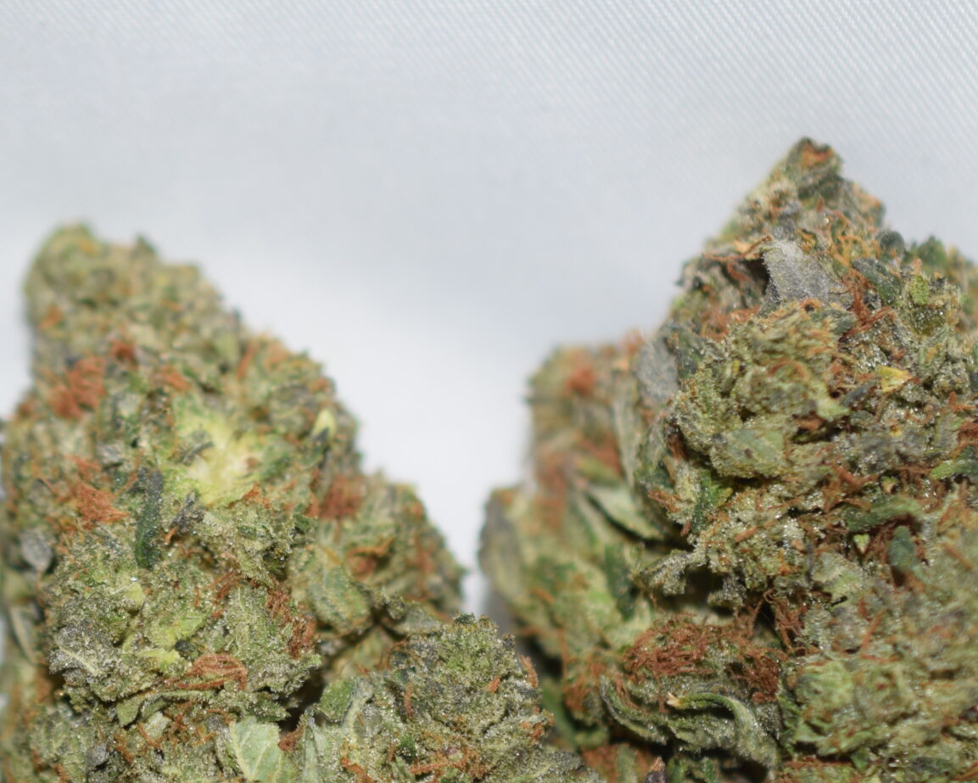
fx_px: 3619
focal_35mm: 125
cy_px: 693
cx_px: 312
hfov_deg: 15.4
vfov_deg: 12.3
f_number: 3.2
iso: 100
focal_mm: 40
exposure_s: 1/60
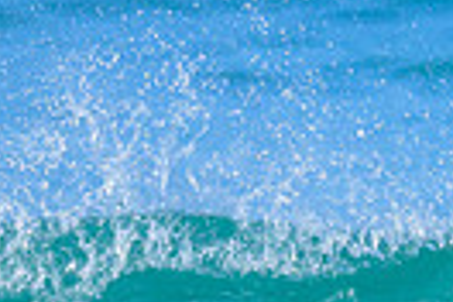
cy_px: 509
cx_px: 824
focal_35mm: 4840
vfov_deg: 0.3
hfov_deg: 0.4
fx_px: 60899
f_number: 6.3
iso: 560
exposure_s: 1/2000
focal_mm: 800
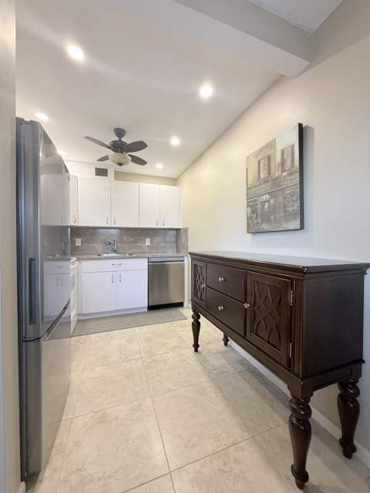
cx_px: 185
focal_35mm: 14
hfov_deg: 85.7
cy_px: 246
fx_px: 200
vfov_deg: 102.1
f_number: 2.2
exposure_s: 1/120
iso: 250
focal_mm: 2.22
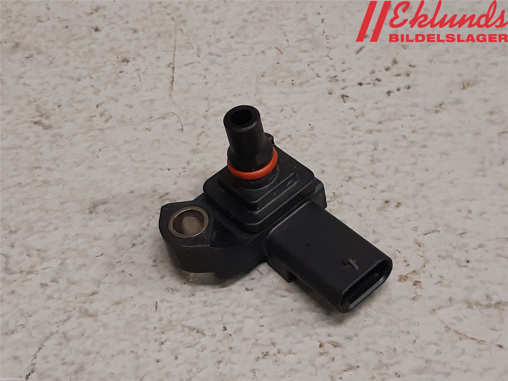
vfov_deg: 53.1
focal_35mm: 26
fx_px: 382
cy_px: 190
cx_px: 254
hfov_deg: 67.3
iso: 125
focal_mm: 3.93
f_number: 1.7
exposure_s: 1/50
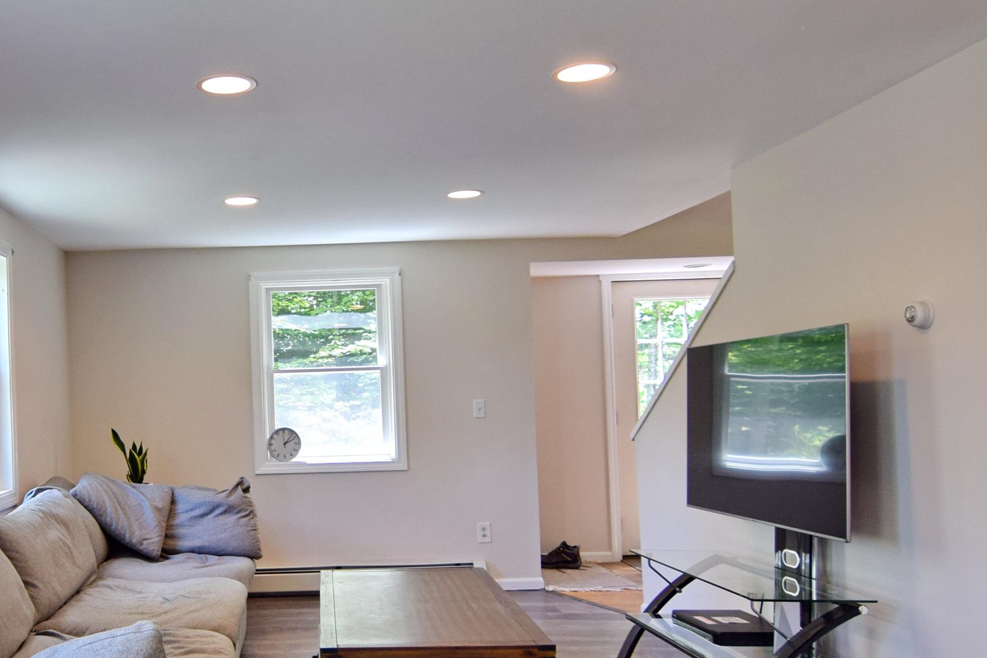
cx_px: 245
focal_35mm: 34
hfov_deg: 53.2
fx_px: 933
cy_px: 374
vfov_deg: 38.8
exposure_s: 1/80
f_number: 4.5
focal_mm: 11
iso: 400
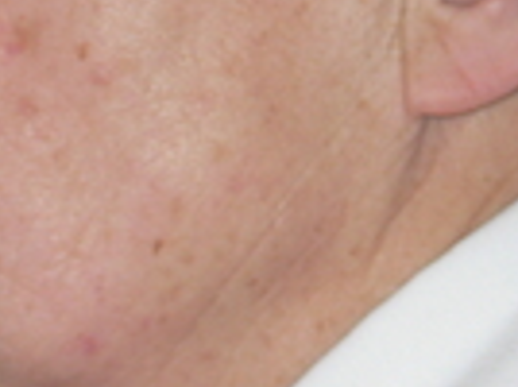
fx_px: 9948
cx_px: 112
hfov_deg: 3.0
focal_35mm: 666
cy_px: -114
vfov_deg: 2.2
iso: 100
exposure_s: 1/60
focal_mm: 29.7
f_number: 3.3
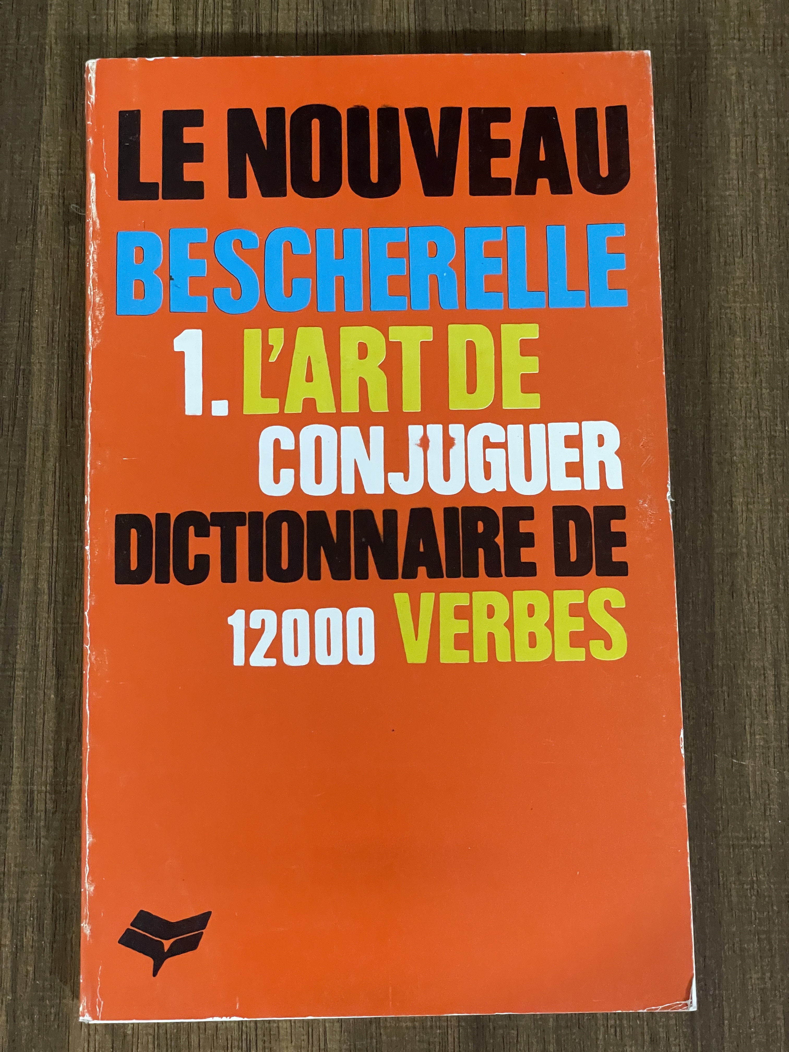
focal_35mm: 52
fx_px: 1580
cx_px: 394
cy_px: 526
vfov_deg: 36.8
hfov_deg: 28.0
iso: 800
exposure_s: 1/40
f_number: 2
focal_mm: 6
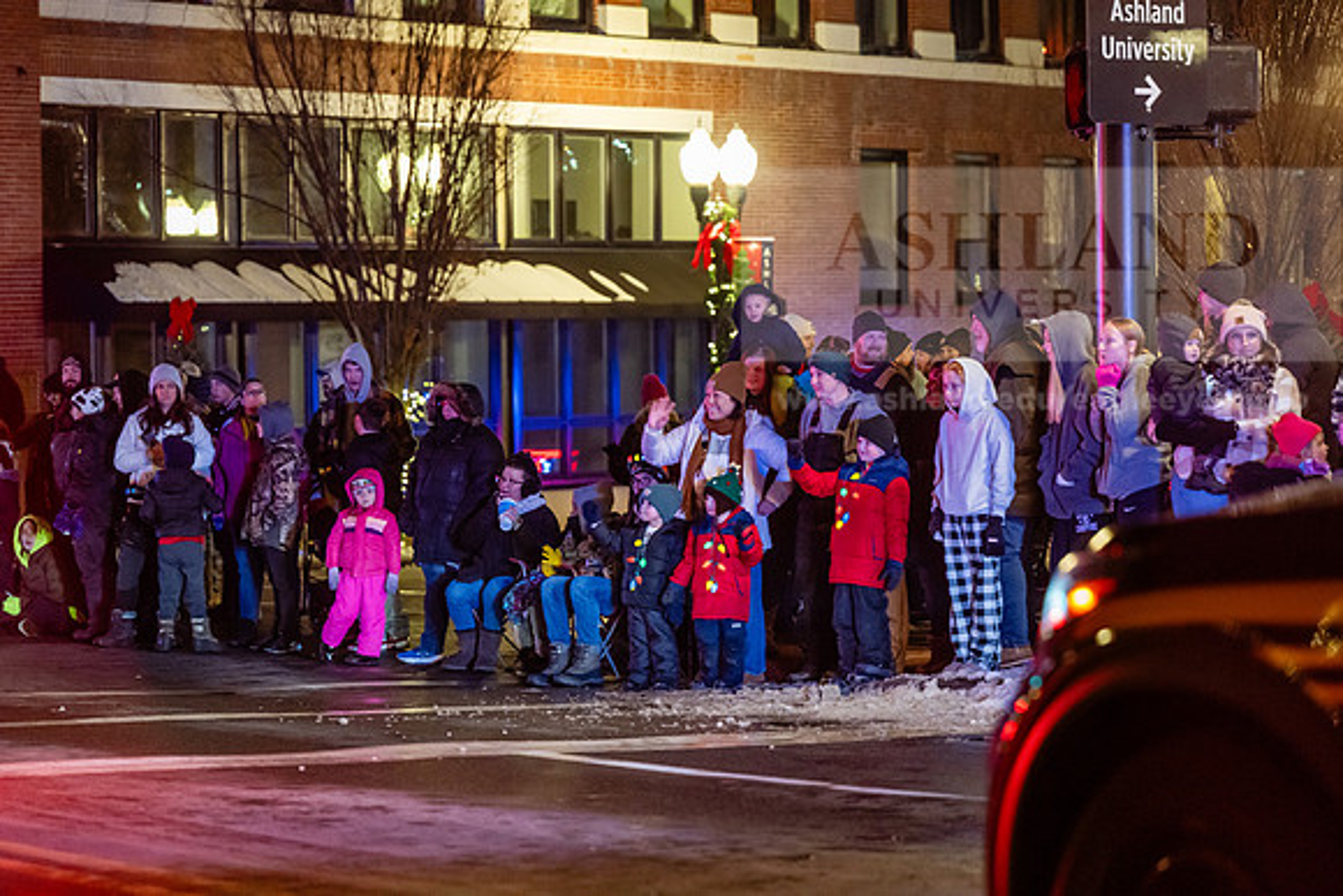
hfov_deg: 18.6
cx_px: 672
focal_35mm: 110
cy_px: 448
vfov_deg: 12.5
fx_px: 4104
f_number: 2.8
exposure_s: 1/160
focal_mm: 110
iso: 3200
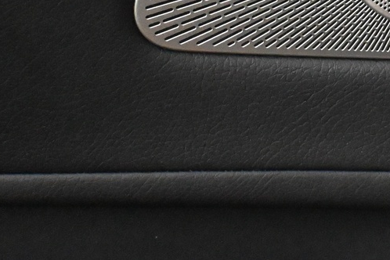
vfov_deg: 8.5
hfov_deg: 12.6
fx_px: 1716
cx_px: 491
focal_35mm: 158
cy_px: -121
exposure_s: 1/60
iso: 12800
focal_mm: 32.5
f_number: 5
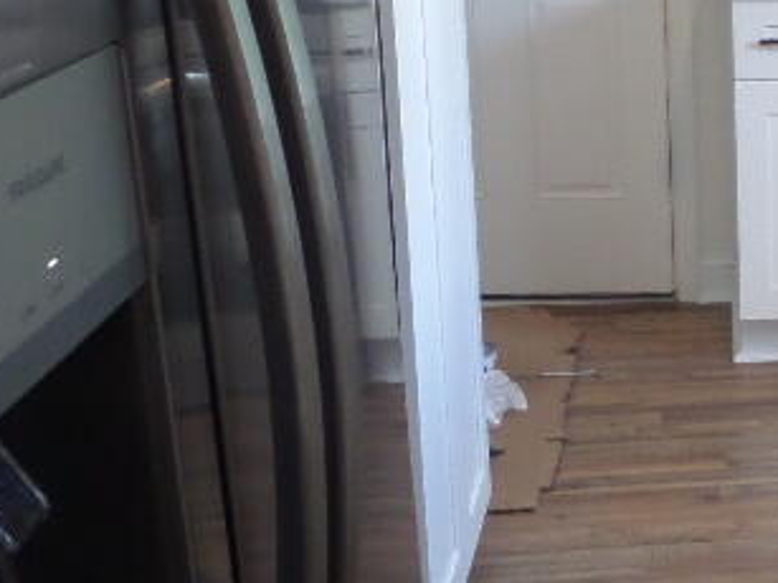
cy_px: 281
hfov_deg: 21.5
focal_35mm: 80
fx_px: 1797
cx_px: 1077
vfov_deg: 18.4
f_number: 3.2
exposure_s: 1/30
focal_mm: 4
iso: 320
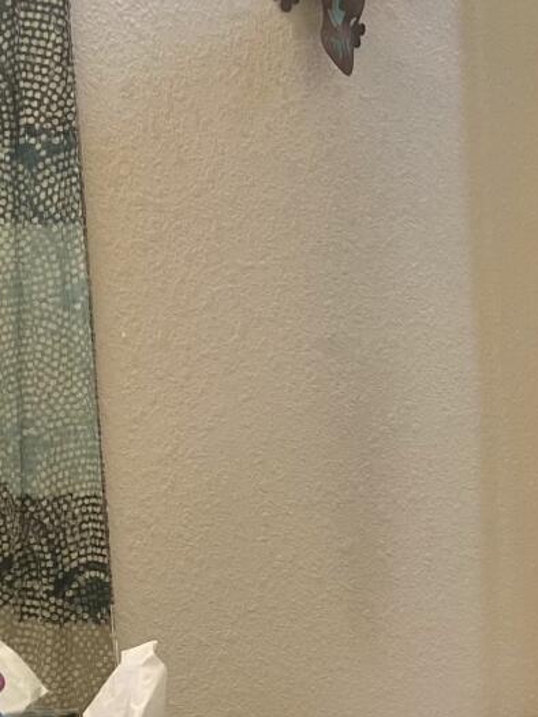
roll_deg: -0.6
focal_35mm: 99
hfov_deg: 13.9
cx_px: 849
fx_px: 2051
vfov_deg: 19.5
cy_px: 645
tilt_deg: -11.2
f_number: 1.8
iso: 125
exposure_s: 1/120
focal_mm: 4.25
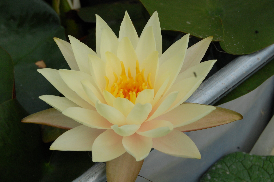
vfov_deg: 18.2
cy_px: 91
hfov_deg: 27.0
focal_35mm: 75
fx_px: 570
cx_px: 133
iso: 800
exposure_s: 1/800
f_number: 14
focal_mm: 46
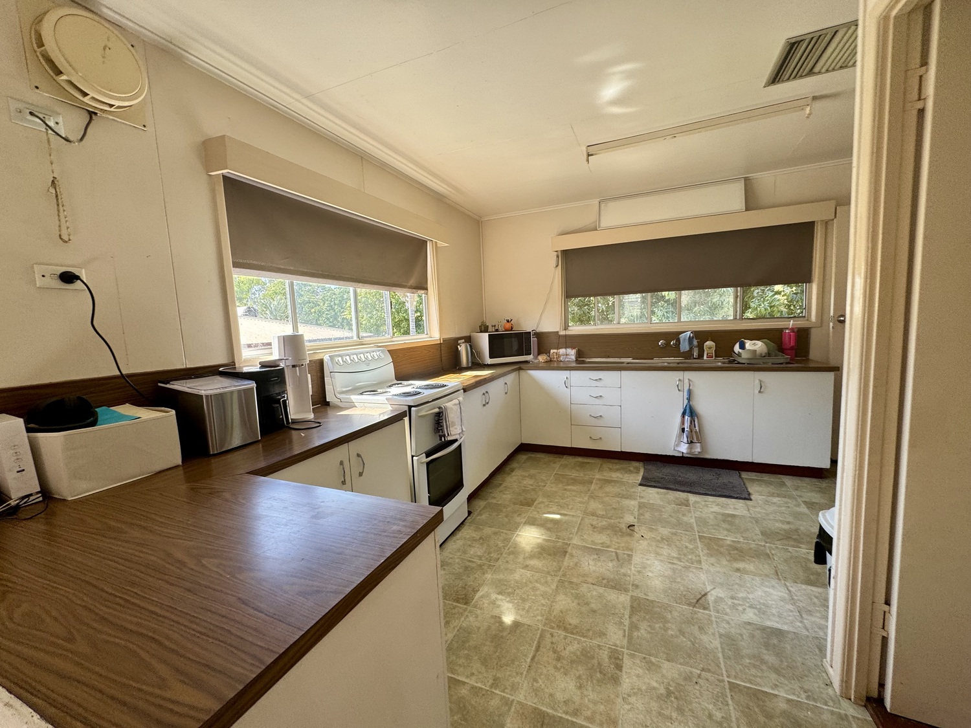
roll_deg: +5.0
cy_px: 364
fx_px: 393
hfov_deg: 102.1
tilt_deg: -6.2
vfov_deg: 85.7
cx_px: 486
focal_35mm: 14
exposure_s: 1/99
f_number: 2.2
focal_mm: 2.22
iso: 40
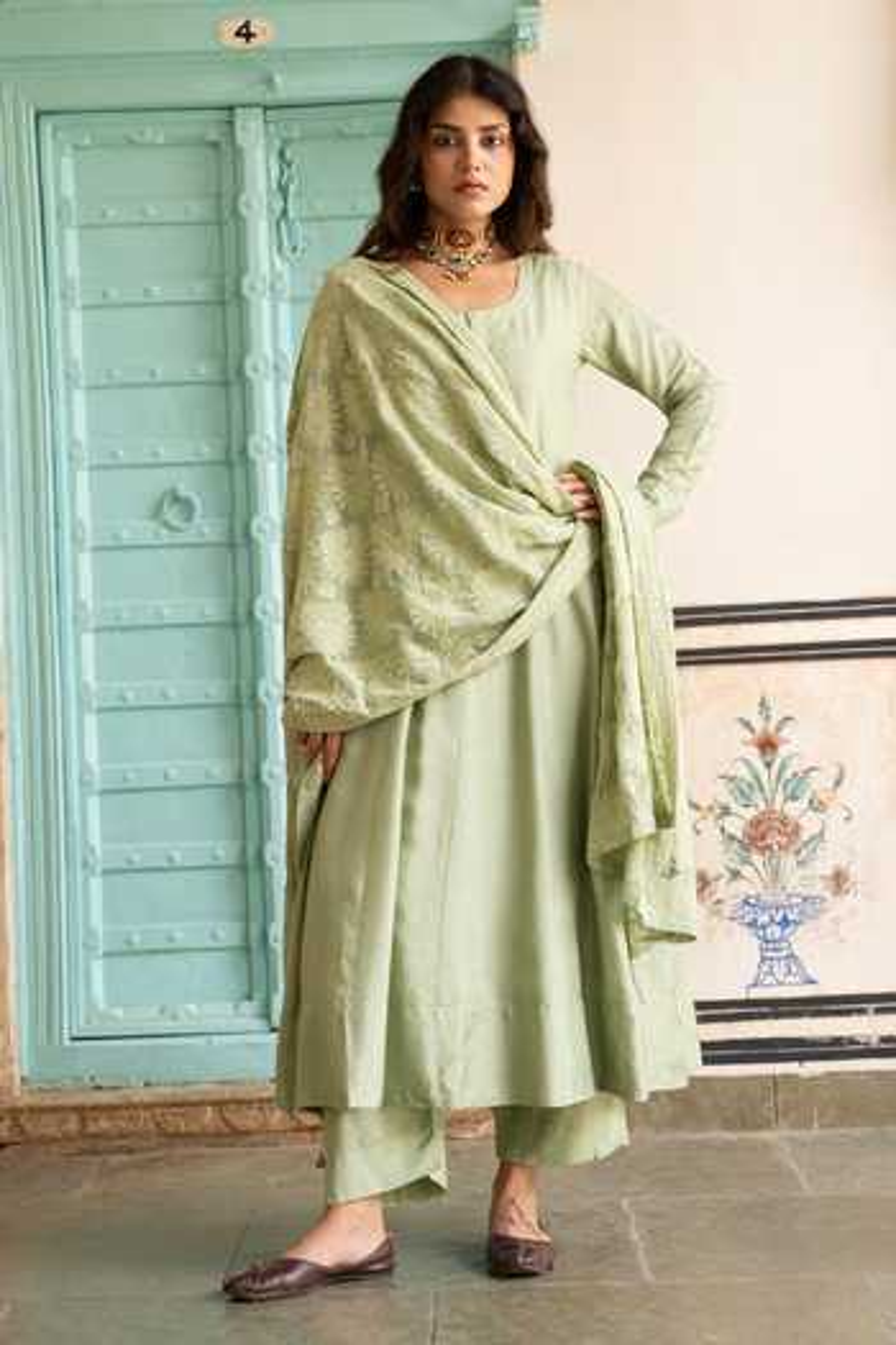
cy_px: 672
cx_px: 448
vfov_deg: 33.9
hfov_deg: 23.0
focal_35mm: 59
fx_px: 2202
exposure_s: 1/400
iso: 640
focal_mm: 59
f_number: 3.5
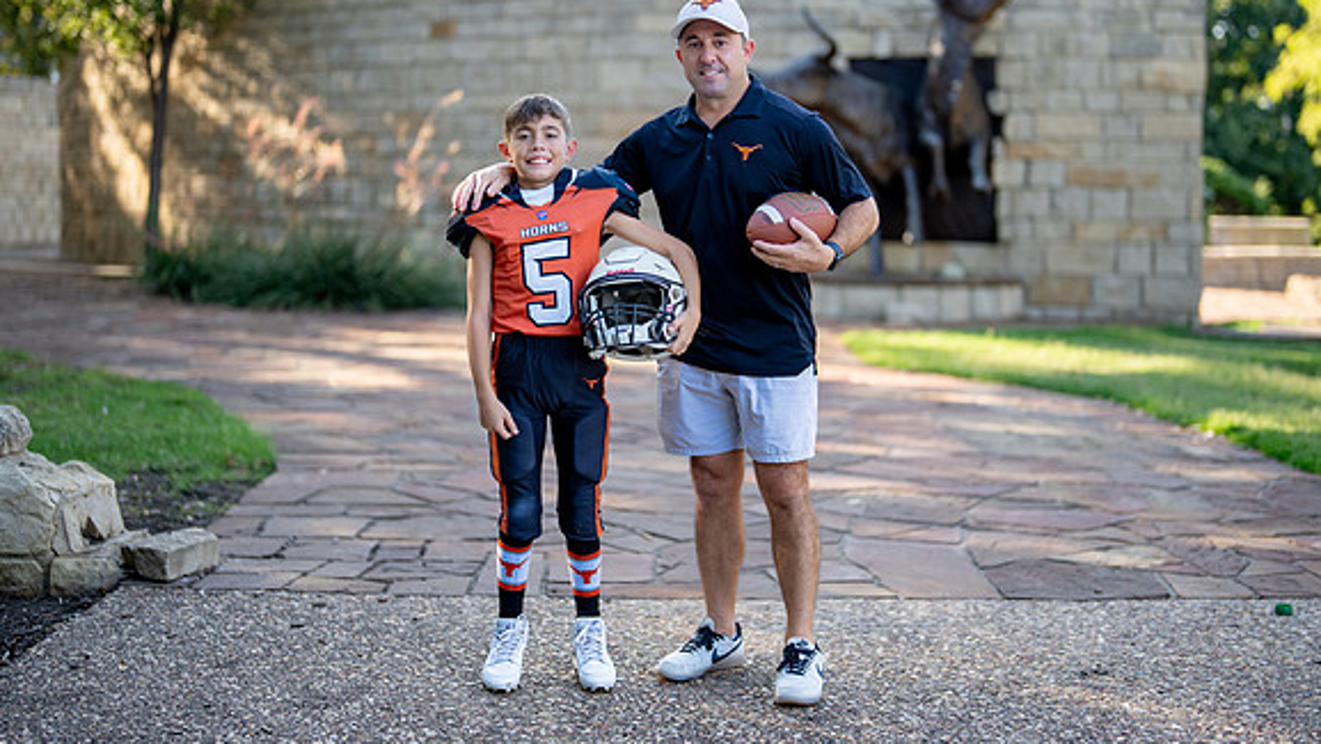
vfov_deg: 20.4
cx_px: 698
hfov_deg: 35.4
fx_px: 2067
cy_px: 320
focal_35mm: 59
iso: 200
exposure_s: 1/2000
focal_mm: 50
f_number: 1.2
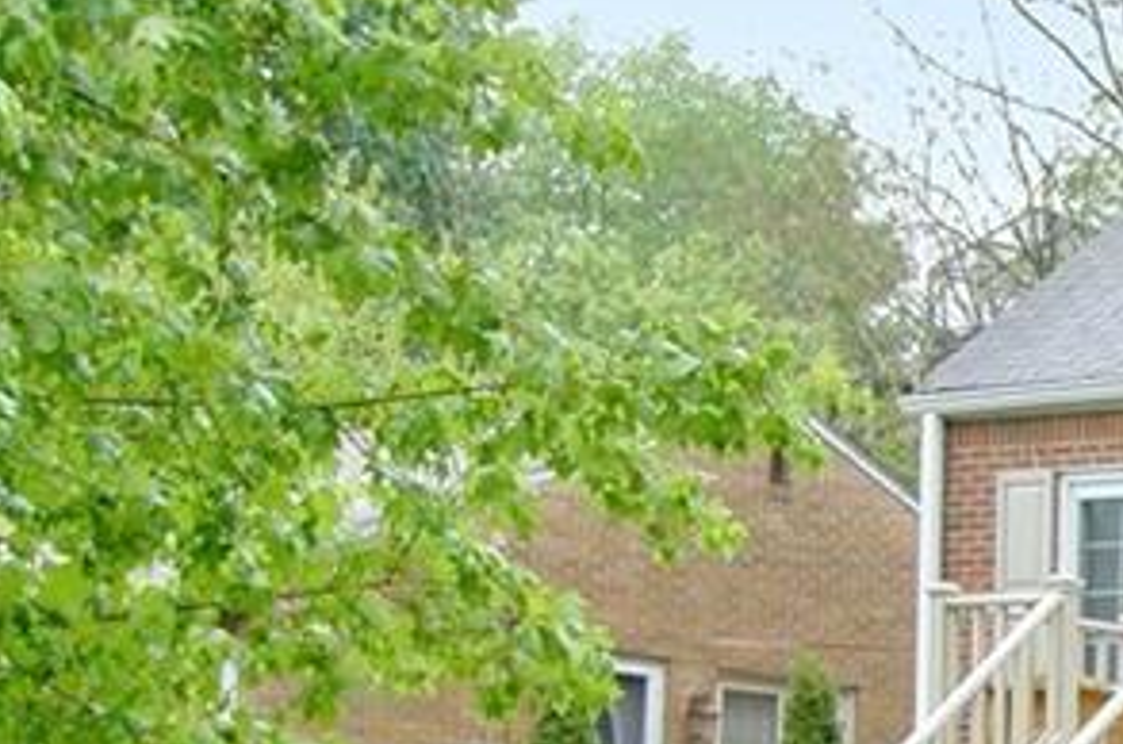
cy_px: 644
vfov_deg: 12.9
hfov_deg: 17.3
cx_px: 1744
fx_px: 3268
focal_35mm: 105
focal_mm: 20
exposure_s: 1/60
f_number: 7.1
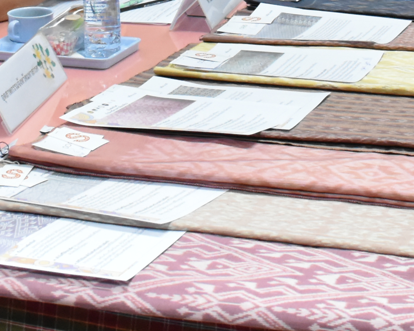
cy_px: -222
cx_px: 284
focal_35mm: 136
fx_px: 1666
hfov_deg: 14.1
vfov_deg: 10.8
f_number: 6.3
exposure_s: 1/125
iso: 3200
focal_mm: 23
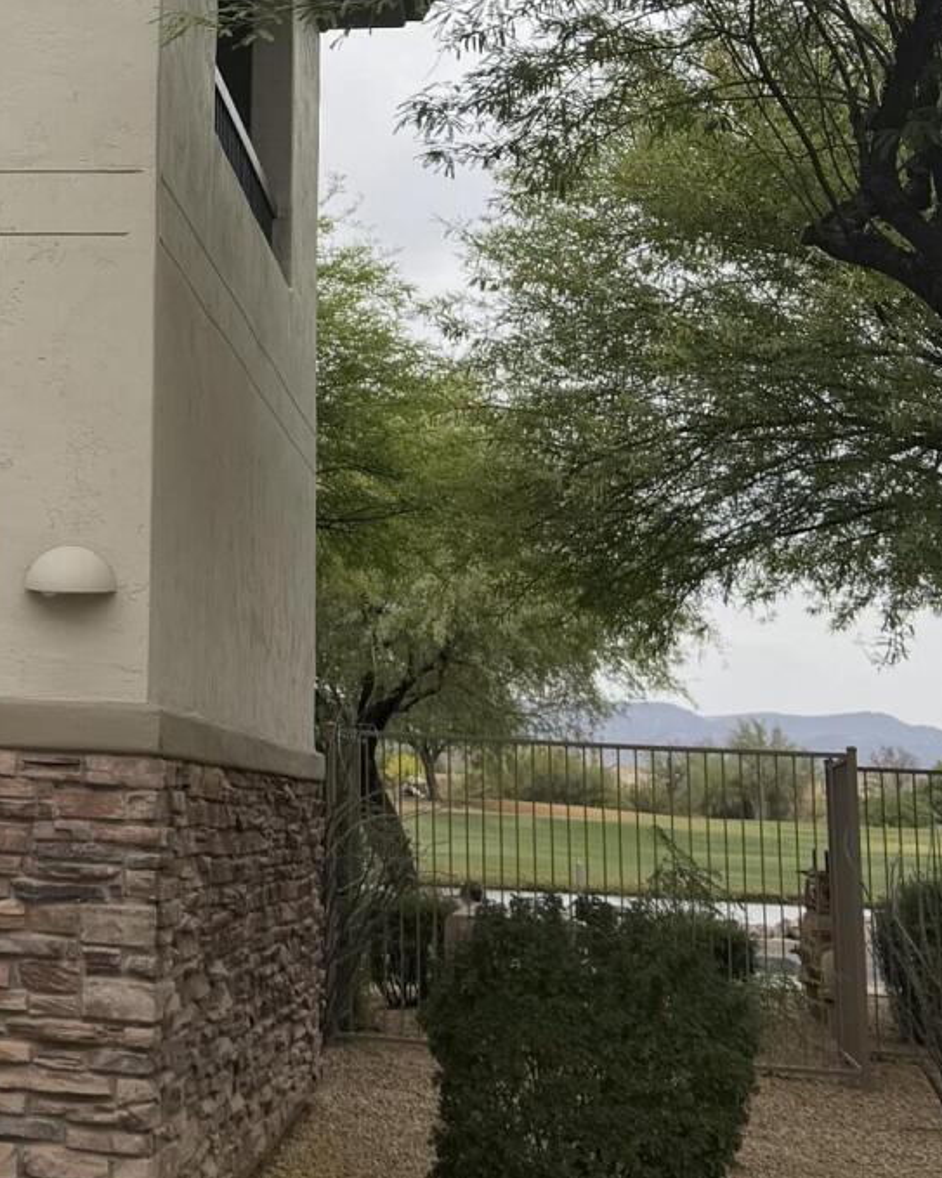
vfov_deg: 26.7
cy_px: 149
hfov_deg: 21.2
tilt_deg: +14.0
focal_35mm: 69
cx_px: -49
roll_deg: -3.4
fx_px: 2405
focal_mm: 6.76
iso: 80
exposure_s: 1/2907
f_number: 1.78
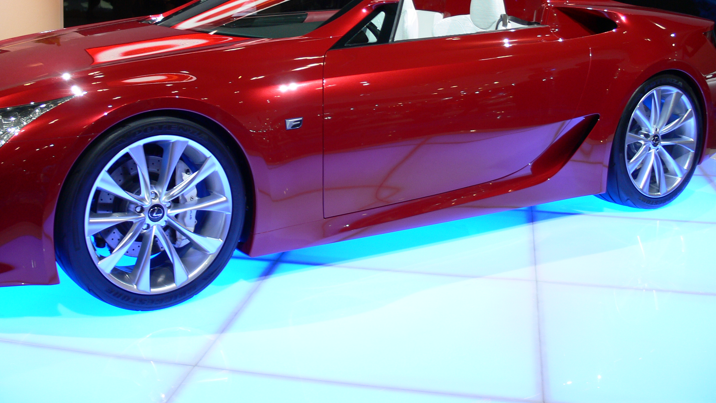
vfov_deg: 24.5
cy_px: 83
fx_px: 911
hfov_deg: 42.7
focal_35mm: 48
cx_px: 288
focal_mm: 7.4
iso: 80
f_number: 2.8
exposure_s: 1/30
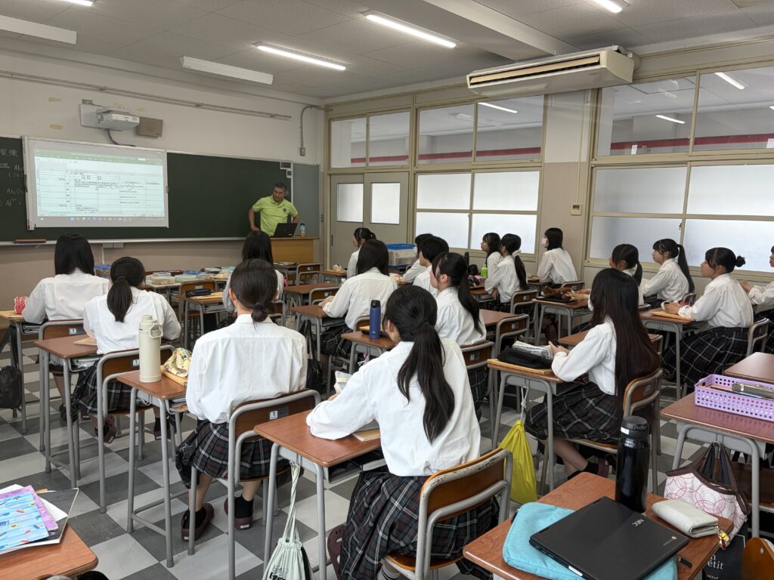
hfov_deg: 67.3
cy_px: 290
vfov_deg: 53.1
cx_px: 387
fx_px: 581
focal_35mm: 26
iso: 50
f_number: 1.6
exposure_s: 1/122
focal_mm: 5.96
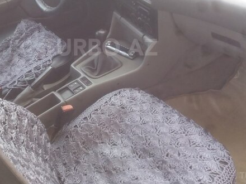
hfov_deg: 44.6
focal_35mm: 42
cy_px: 47
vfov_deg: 33.7
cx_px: 100
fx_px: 298
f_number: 1.9
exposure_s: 1/33
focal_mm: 3.7
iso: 125
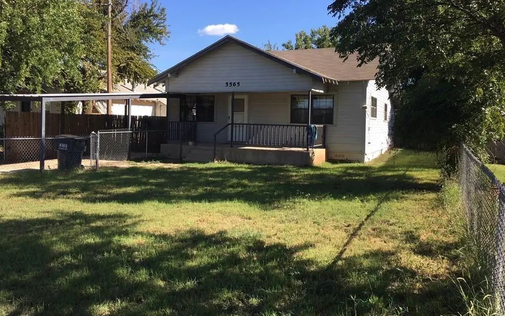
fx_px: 427
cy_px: 142
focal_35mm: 31
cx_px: 253
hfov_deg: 61.2
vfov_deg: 40.6
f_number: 2.2
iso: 25
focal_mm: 4.15
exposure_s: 1/801
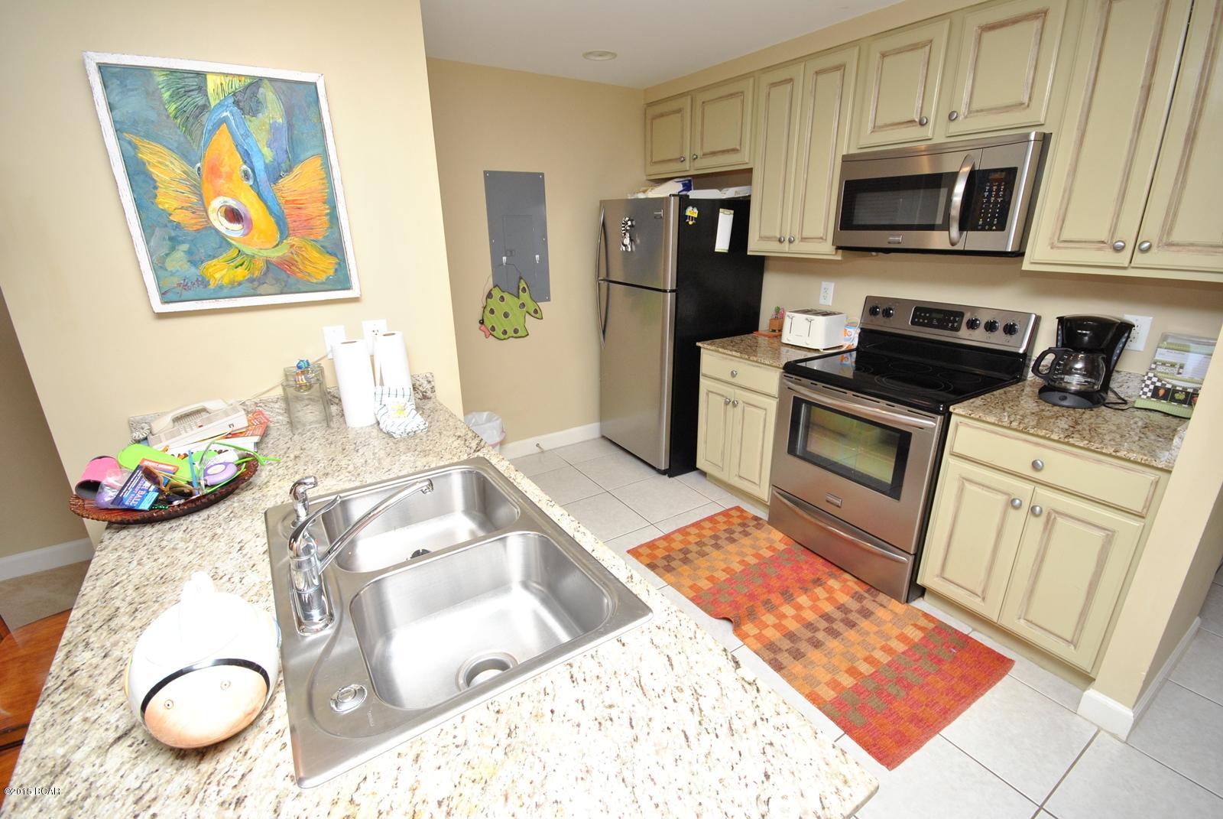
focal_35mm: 15
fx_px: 510
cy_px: 410
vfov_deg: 77.5
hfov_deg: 100.3
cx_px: 612
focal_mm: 10
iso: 400
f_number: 6.3
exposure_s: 1/100
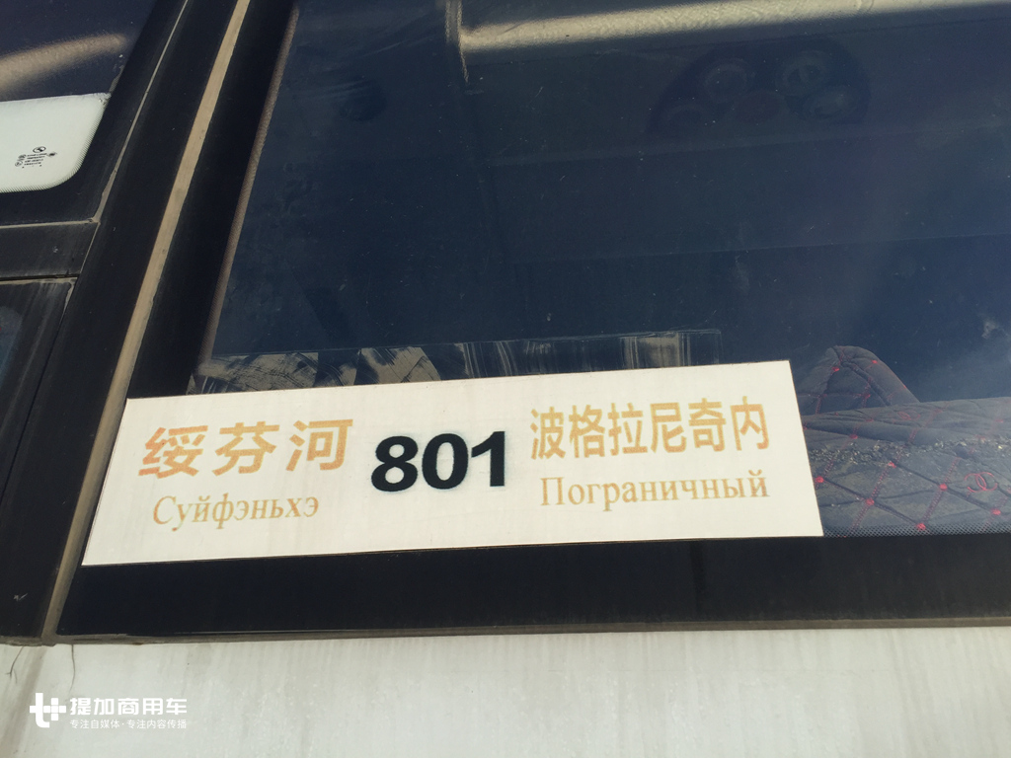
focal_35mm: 29
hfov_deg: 61.7
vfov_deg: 48.2
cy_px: 379
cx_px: 506
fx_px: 847
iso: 32
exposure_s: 1/1412
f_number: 2.2
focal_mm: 4.15
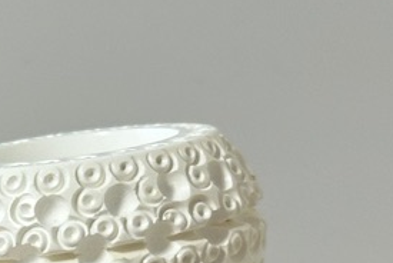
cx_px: -422
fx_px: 2535
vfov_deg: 5.9
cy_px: 347
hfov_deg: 8.4
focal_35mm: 232
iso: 80
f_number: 1.78
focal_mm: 6.86
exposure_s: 1/88
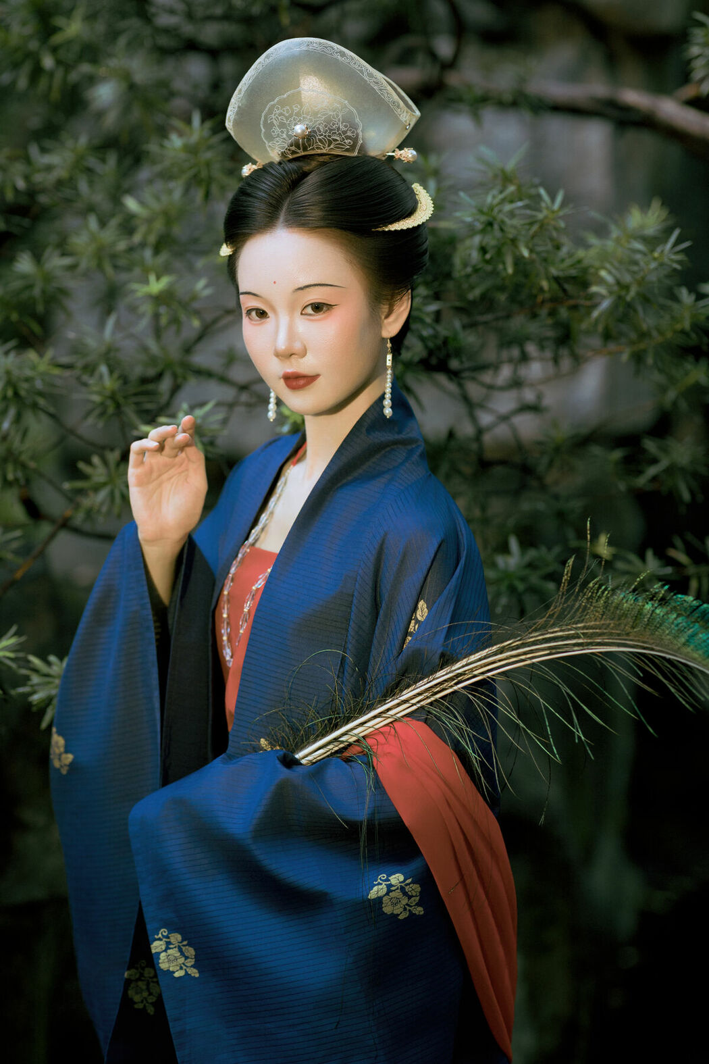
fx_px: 2511
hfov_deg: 16.1
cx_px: 354
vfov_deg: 23.9
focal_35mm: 85
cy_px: 532
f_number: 2.2
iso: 1000
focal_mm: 85
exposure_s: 1/250
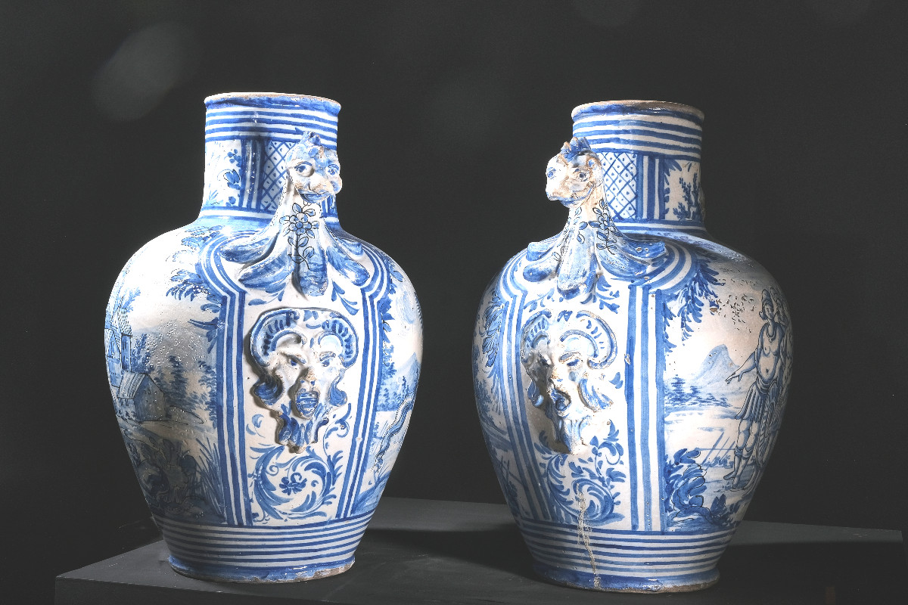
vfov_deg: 26.5
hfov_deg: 38.9
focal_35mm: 51
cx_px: 454
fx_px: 1286
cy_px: 302
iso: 200
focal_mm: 34.2
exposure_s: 1/250
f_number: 13
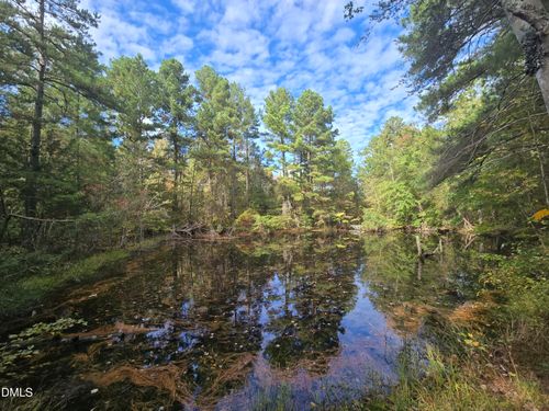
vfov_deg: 89.9
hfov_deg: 106.2
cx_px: 274
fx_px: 206
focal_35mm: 13
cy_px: 206
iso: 50
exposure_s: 1/628
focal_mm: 2.2
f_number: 2.2
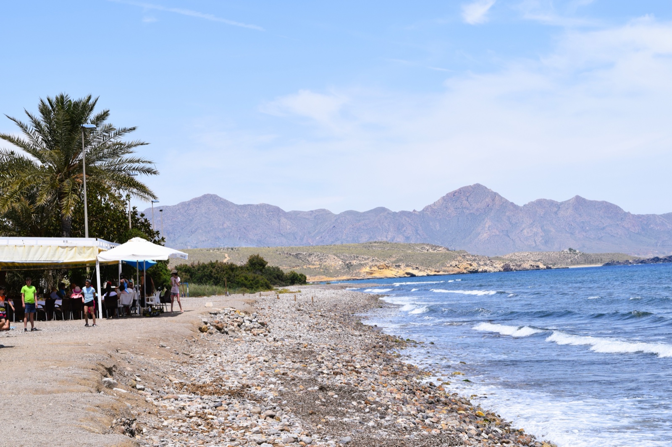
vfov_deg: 16.5
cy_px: 224
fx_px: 1540
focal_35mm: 82
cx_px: 336
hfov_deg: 24.6
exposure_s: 1/500
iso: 200
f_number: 10
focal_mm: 55
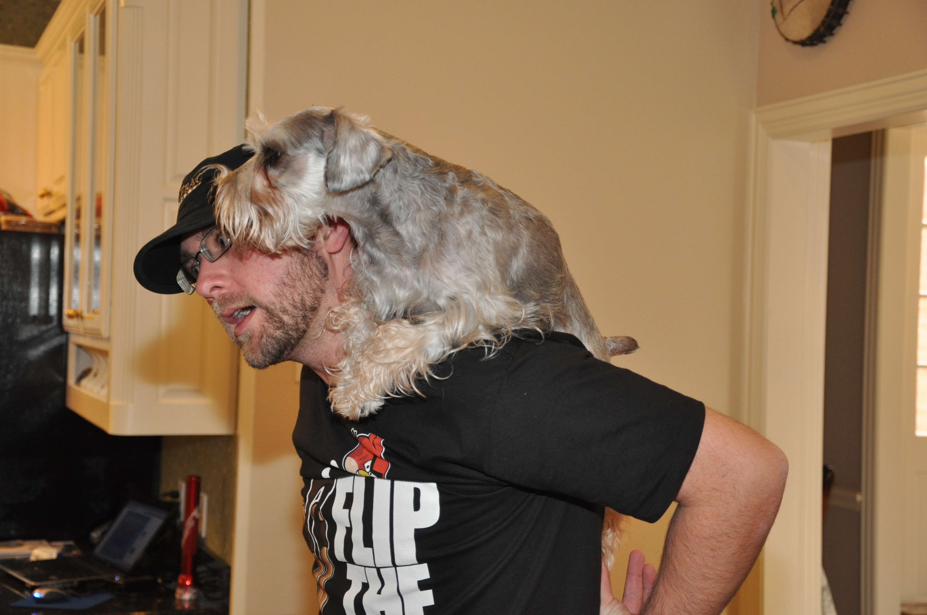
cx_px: 464
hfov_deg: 35.1
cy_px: 308
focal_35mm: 57
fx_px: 1466
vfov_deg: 23.7
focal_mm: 38
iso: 800
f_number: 4.5
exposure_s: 1/60
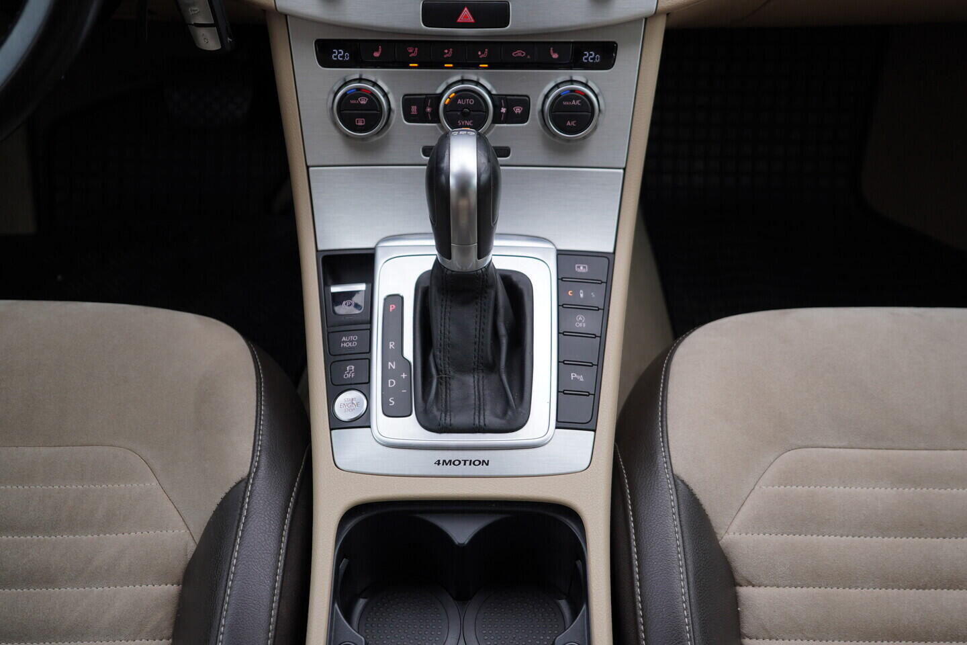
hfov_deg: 53.1
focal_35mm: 36
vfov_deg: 36.9
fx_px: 967
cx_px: 484
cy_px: 322
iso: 125
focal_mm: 24
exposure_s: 1/50
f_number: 3.2
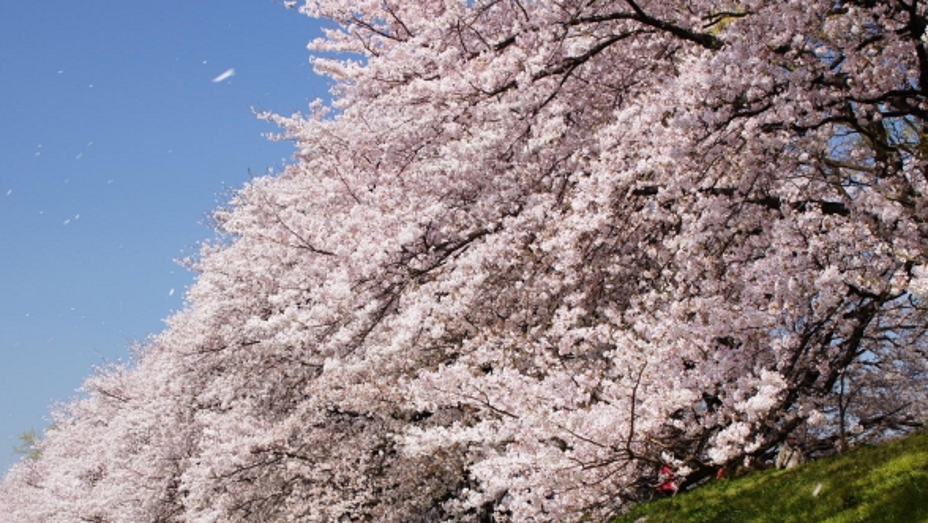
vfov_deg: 16.2
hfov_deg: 28.3
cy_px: 310
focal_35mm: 75
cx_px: 440
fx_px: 1839
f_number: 9
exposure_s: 1/60
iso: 100
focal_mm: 35
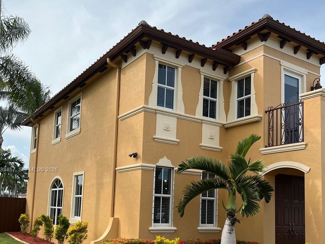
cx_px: 160
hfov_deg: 50.1
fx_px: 347
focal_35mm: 37
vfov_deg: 38.1
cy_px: 170
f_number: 1.5
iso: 50
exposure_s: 1/2994
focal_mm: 5.7
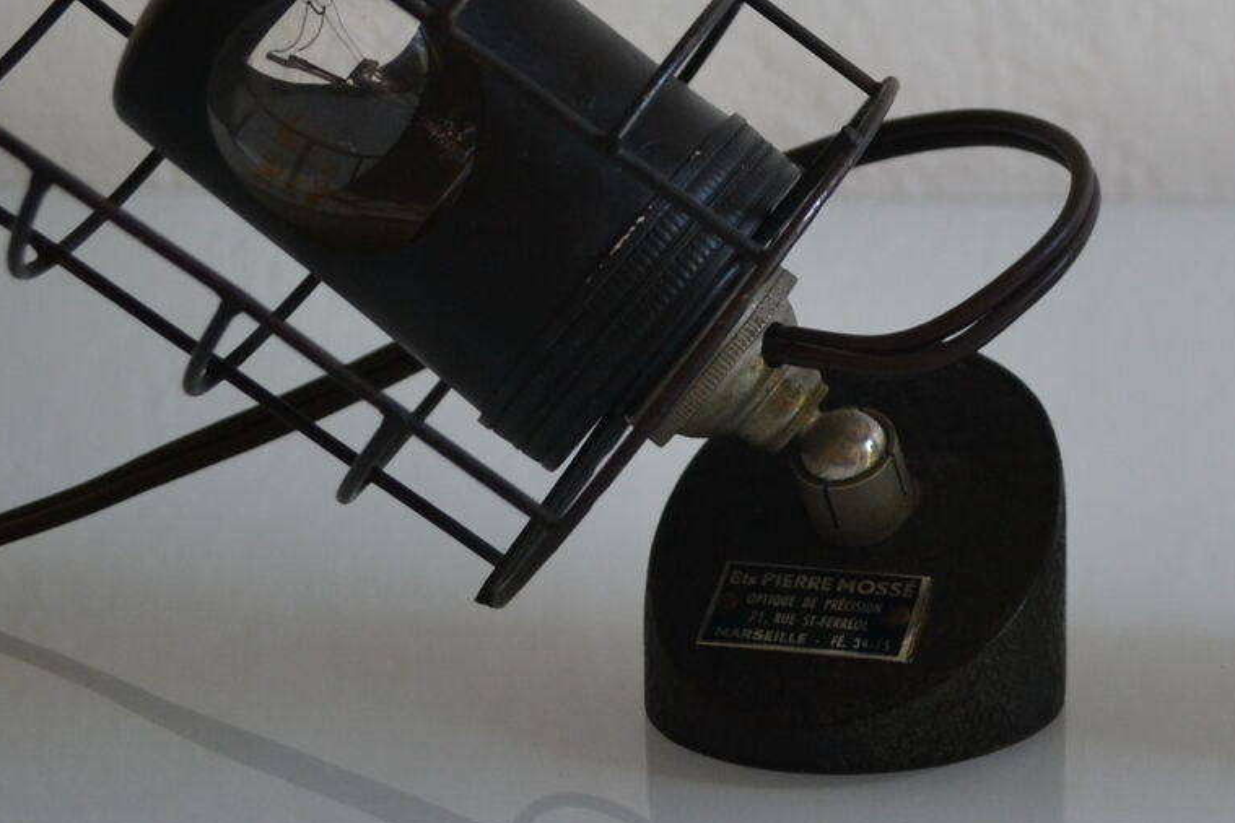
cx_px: 1298
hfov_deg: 24.3
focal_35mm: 79
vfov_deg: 17.2
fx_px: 2710
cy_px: 186
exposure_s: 1/40
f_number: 3.8
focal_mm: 20
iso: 400
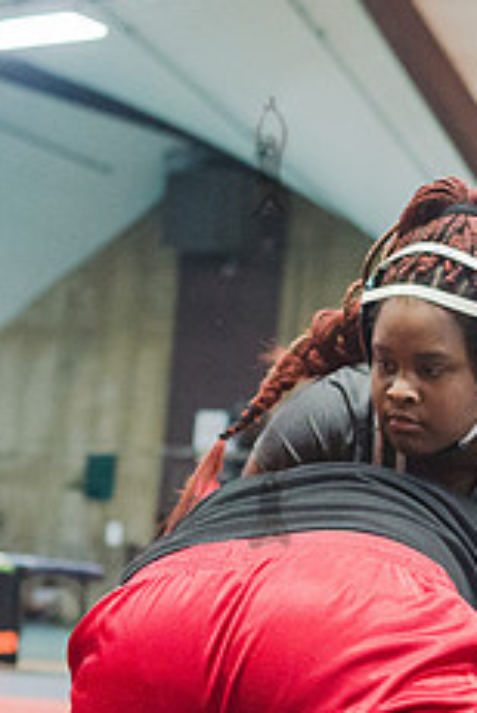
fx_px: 2140
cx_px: 484
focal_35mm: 108
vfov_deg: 18.8
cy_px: 525
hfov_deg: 12.6
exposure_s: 1/320
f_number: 3.2
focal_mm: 35
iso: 4000
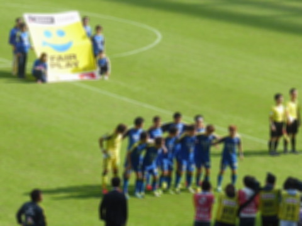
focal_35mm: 193
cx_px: 151
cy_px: 113
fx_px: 1684
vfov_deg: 7.7
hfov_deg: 10.2
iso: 100
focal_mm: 31.3
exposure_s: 1/125
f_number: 5.4
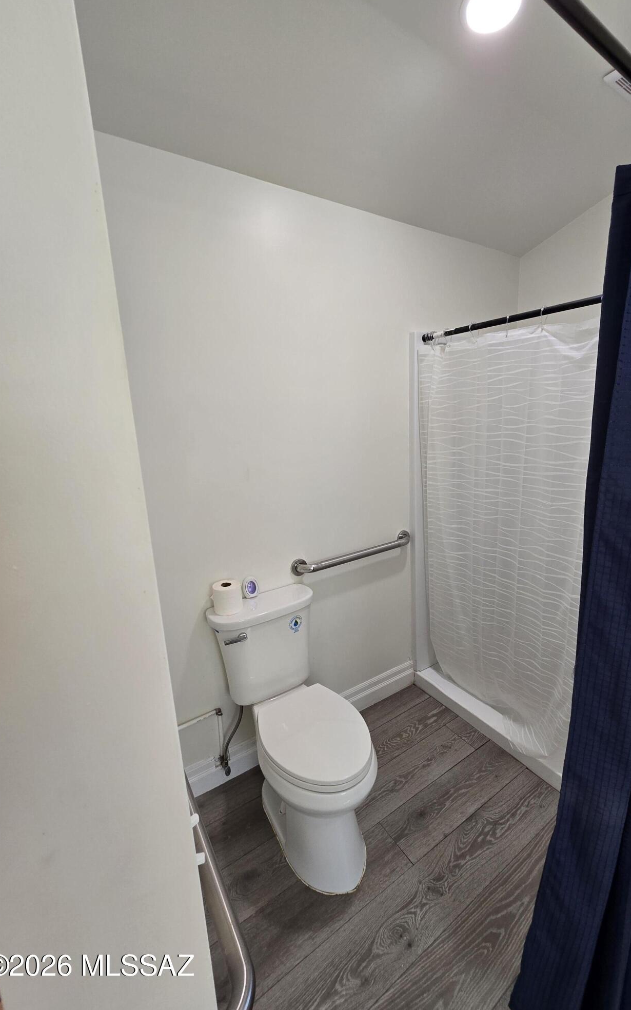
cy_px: 500
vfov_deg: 105.3
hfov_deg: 78.0
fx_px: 385
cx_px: 369
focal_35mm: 14
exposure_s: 1/60
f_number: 2.2
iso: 100
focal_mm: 2.2
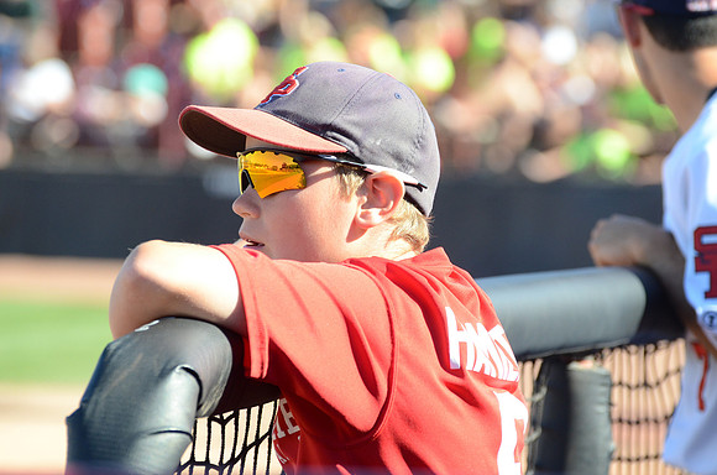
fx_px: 4919
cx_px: 358
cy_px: 238
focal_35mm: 248
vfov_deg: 5.5
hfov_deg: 8.3
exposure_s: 1/1250
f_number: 5
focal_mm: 165
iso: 800
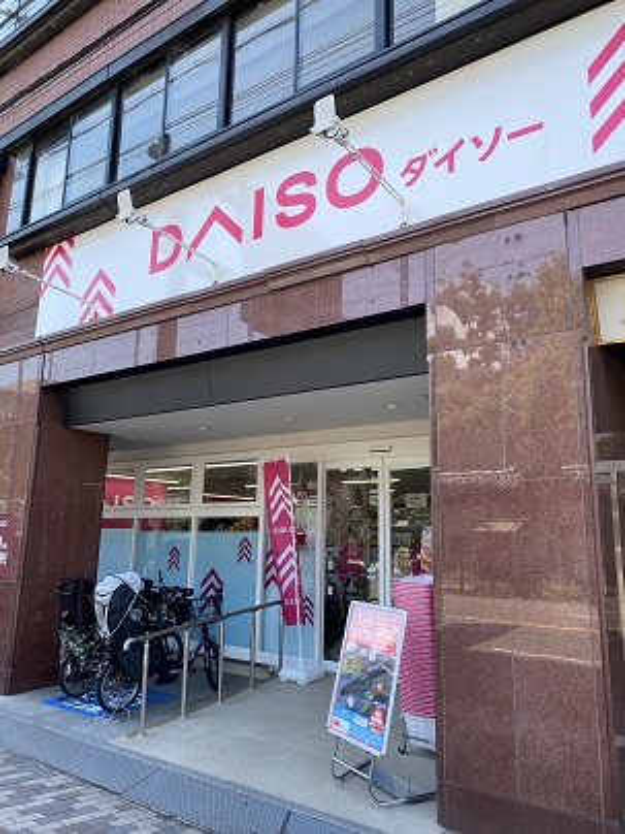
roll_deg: -0.8
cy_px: 417
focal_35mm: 26
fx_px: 626
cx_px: 312
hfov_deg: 53.1
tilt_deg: +13.7
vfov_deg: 67.3
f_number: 1.8
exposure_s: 1/426
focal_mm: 4.25
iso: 32
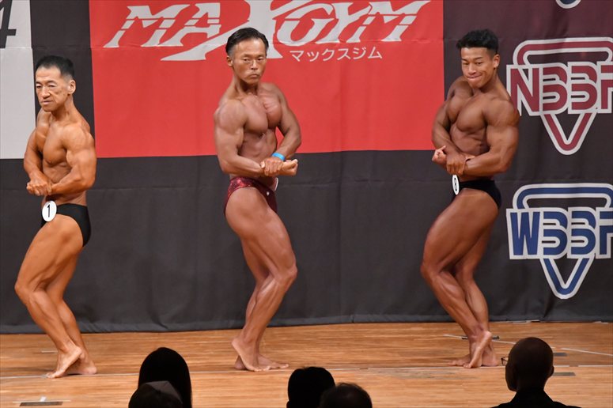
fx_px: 4851
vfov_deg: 4.8
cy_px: 204
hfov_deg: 7.2
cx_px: 306
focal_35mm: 285
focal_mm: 190
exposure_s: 1/400
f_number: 5.6
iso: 8000
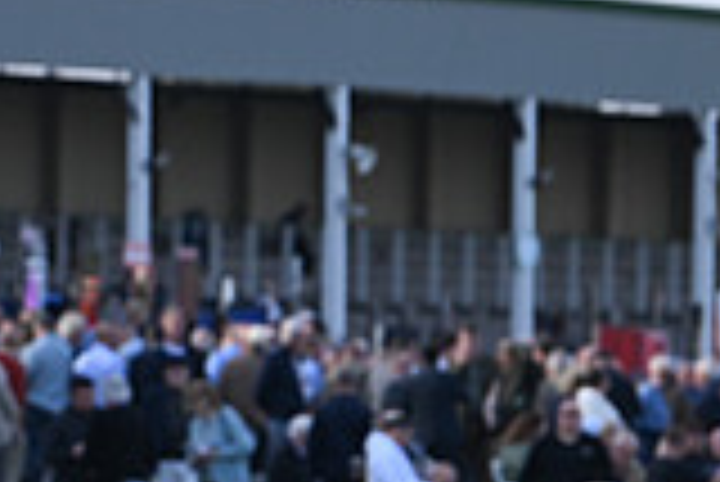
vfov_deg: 1.9
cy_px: 669
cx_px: -441
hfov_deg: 2.8
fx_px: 14533
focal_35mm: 726
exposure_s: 1/1250
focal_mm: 200
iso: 500
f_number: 5.6
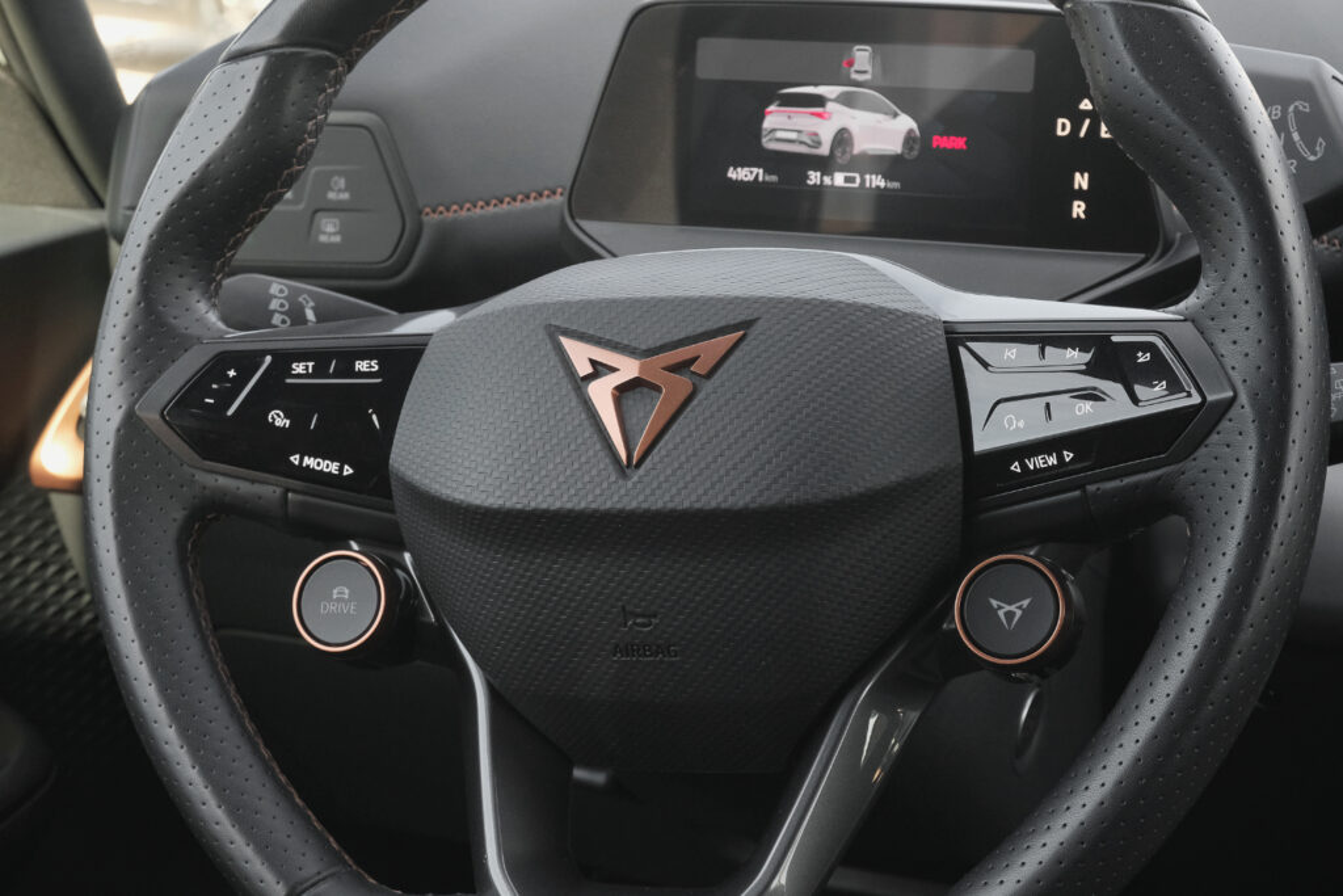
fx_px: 2537
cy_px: 448
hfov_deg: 29.7
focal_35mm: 68
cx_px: 672
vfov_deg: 20.0
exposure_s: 1/125
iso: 2000
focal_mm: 45
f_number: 9
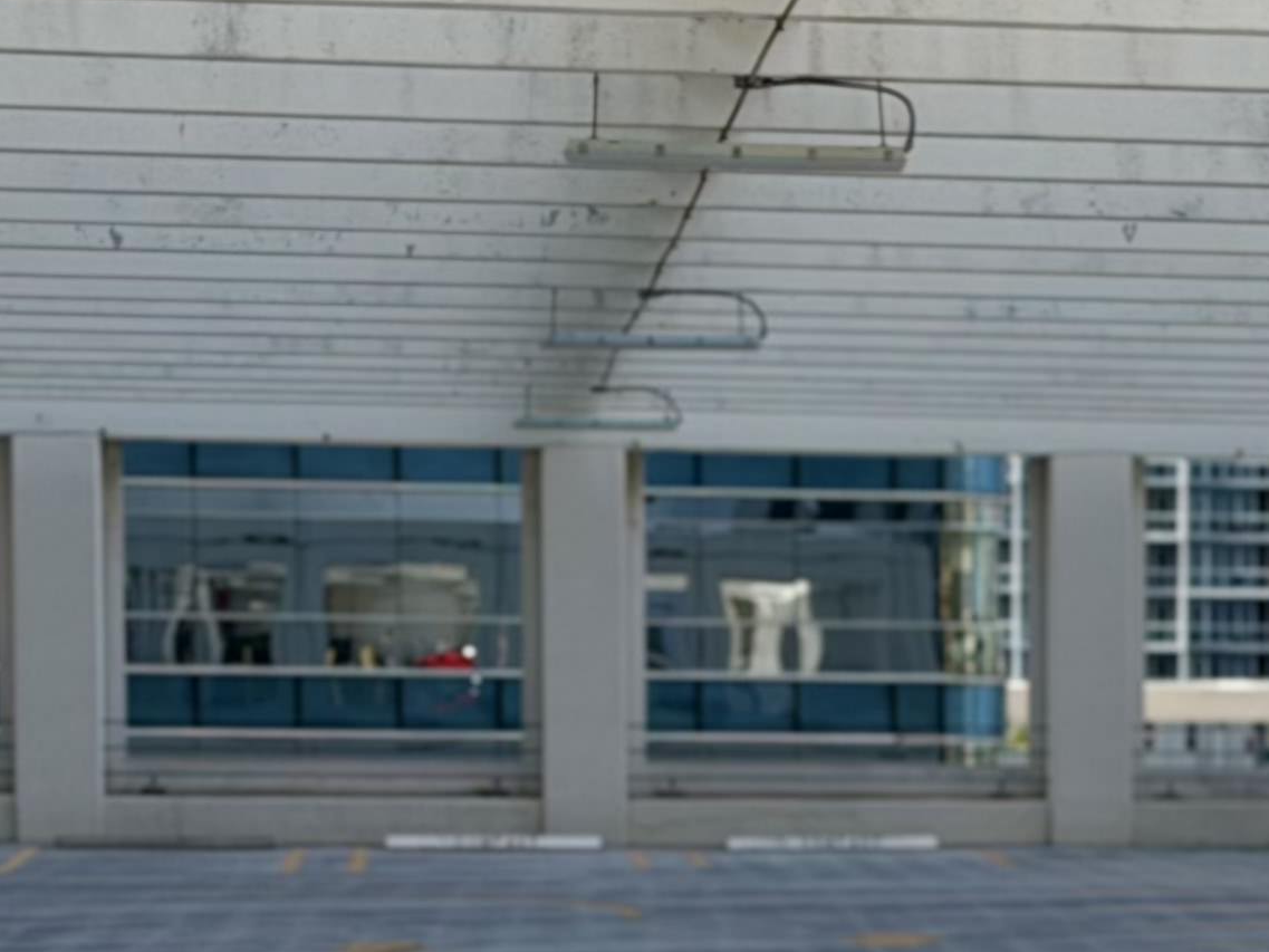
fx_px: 5976
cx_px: 761
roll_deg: +0.1
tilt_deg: -2.9
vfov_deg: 9.0
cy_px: 1195
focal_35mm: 163
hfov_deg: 12.1
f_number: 1.8
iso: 80
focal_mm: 6.8
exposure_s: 1/5587
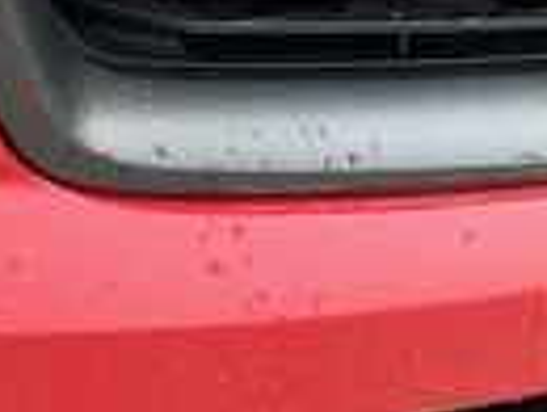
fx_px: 1409
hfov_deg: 20.0
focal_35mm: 89
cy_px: 105
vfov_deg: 16.6
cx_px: -185
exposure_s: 1/465
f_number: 1.8
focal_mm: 3
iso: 25
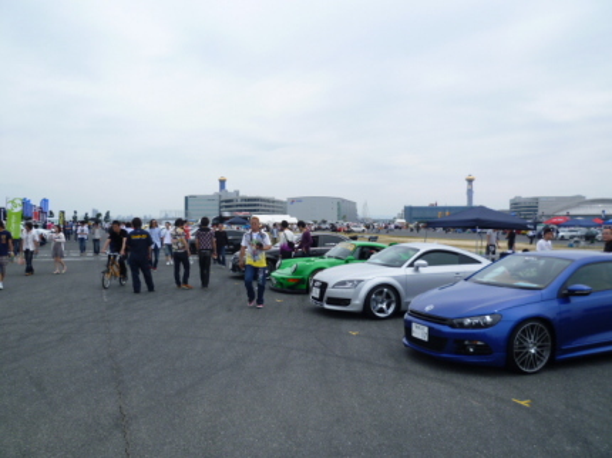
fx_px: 530
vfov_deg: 46.8
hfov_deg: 60.0
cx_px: 306
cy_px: 229
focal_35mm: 30
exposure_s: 1/125
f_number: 9
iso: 80
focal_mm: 5.4
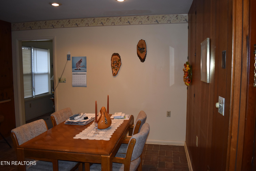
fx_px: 213
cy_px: 86
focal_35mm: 30
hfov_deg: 61.9
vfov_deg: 43.6
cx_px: 128
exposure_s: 1/160
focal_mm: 20
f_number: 3.5
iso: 800
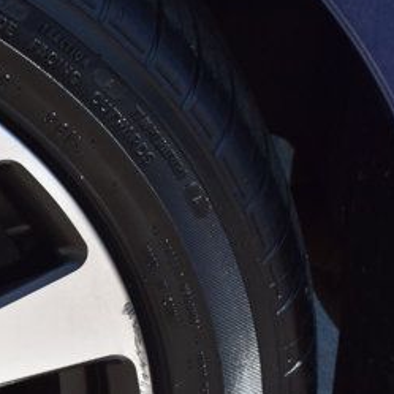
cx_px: -334
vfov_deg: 9.5
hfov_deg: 9.1
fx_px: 2366
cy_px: 372
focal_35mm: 184
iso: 400
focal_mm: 35
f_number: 11
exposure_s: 1/400
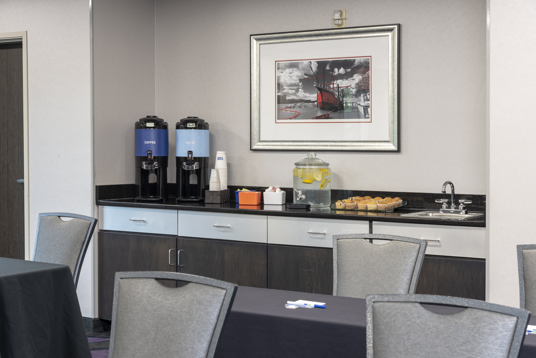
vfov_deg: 23.4
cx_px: 268
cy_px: 179
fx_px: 864
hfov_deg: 34.5
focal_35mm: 58
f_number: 9
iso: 100
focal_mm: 58
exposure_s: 1/1.25
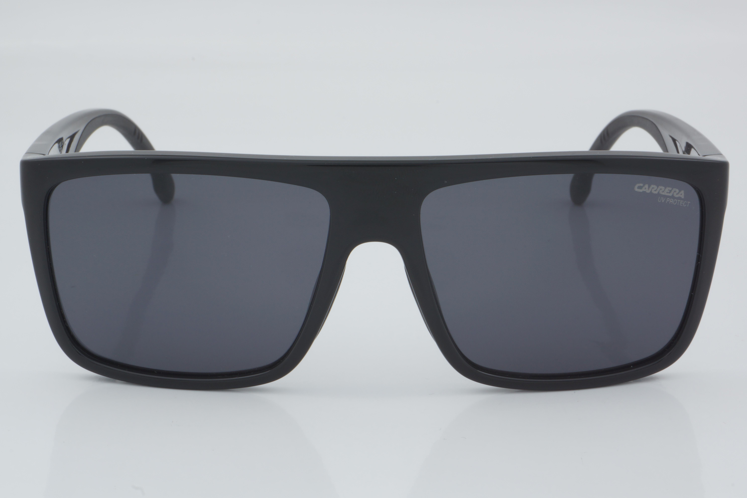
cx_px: 374
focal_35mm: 82
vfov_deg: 16.6
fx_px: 1712
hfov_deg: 24.6
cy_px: 249
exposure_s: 1/4
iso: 100
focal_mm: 55
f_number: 32
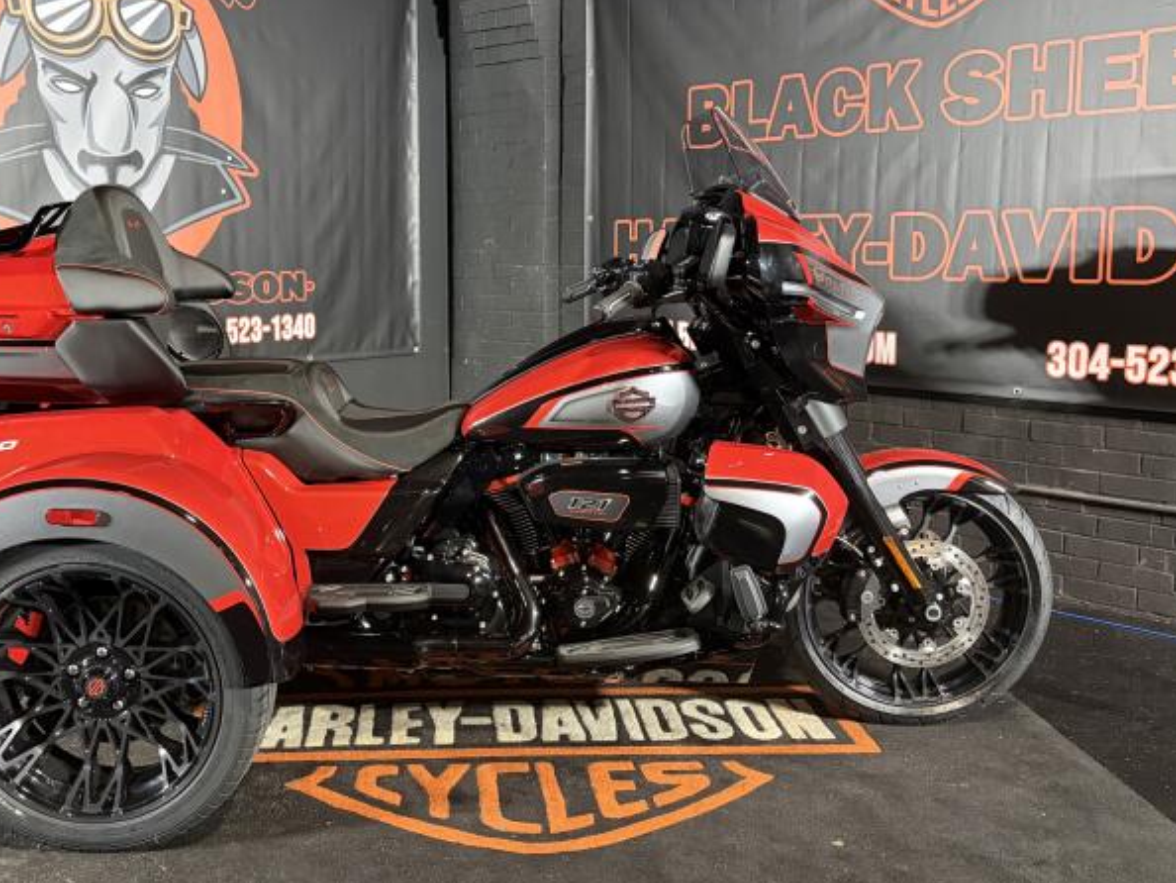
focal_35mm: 35
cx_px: 443
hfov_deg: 52.1
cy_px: 382
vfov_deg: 40.6
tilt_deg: -5.5
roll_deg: +0.1
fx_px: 1190
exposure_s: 1/60
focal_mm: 5.96
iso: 400
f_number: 1.6
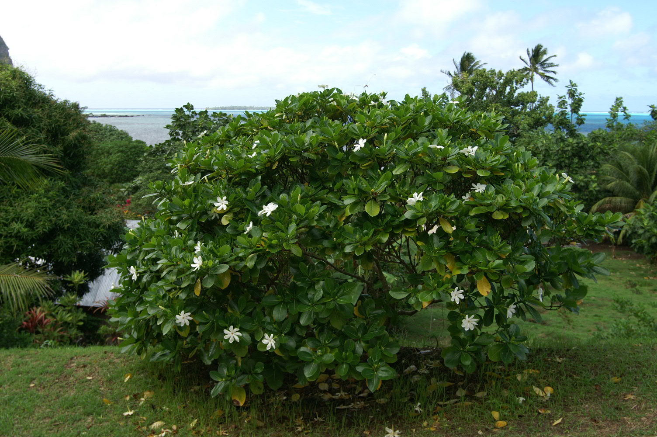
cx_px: 328
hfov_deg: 53.2
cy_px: 218
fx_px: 656
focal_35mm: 36
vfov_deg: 36.8
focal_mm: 24
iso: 100
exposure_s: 1/250
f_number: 7.1
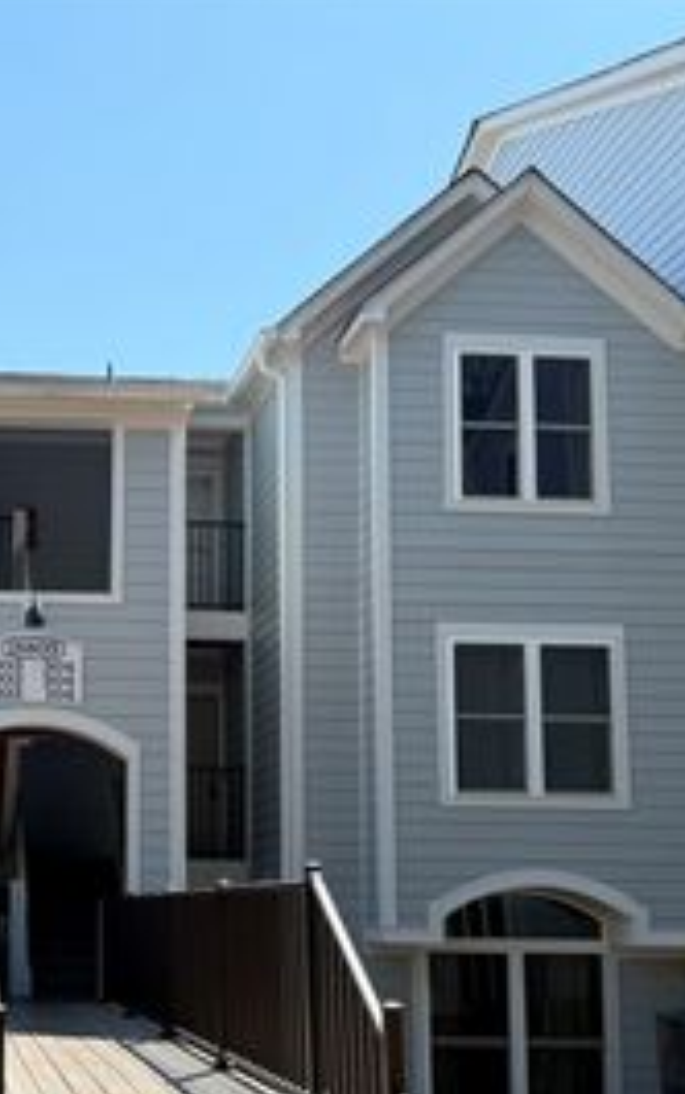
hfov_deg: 25.8
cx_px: 37
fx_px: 1431
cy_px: 749
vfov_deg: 41.2
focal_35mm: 48
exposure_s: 1/1949
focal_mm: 6.76
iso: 100
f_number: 1.78
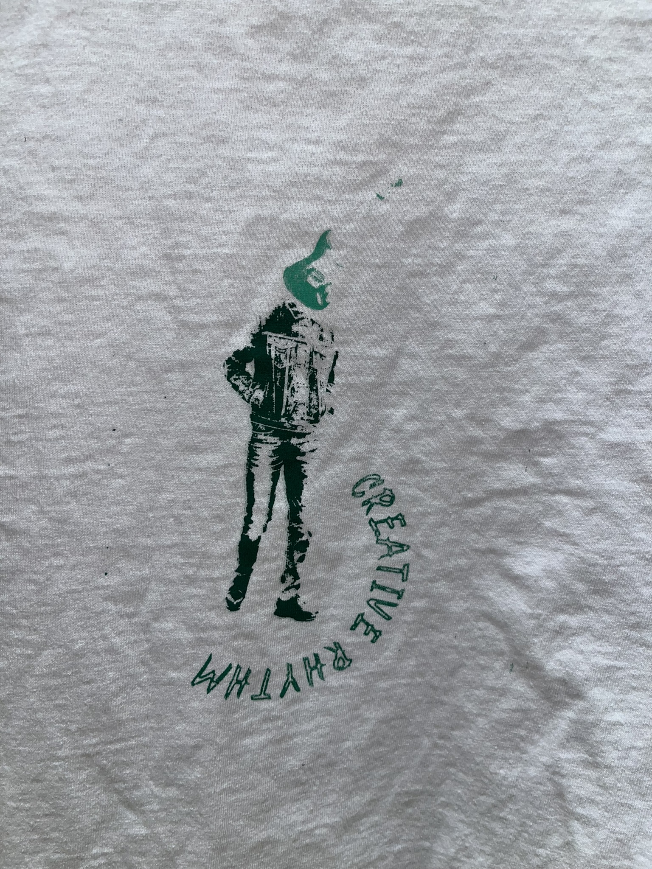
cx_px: 326
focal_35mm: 26
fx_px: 653
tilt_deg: -9.1
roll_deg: -0.4
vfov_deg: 67.3
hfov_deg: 53.1
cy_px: 434
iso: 32
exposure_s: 1/79
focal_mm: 5.1
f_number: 1.6
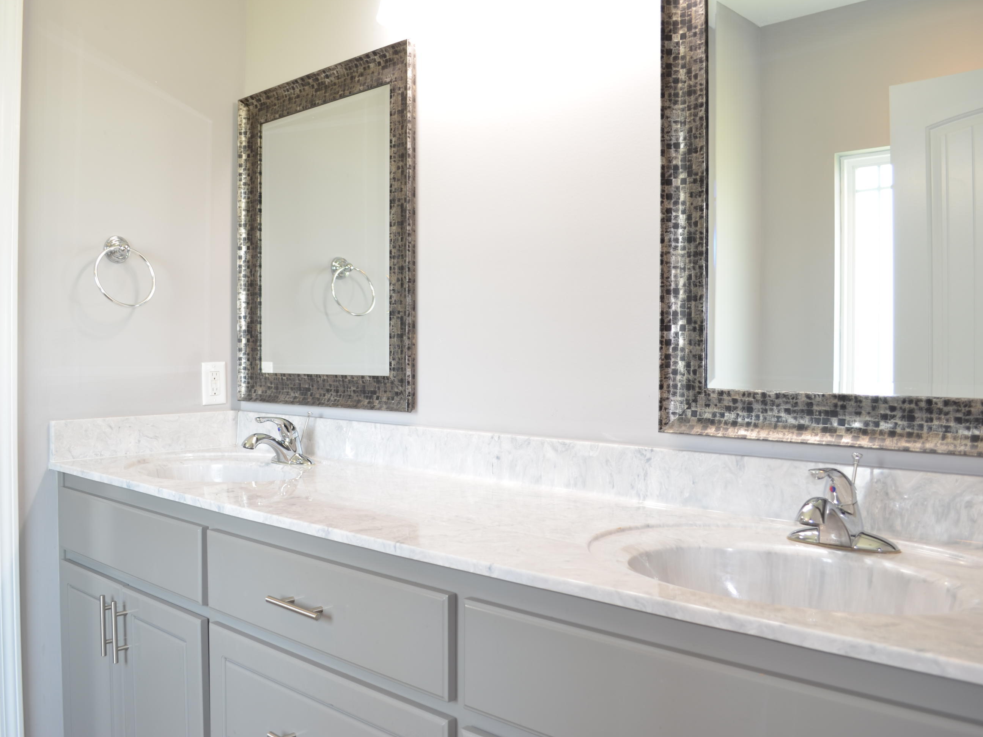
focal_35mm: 30
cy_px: 369
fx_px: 852
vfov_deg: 46.8
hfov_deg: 59.9
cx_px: 457
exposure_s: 1/10
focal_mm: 18
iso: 100
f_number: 4.5
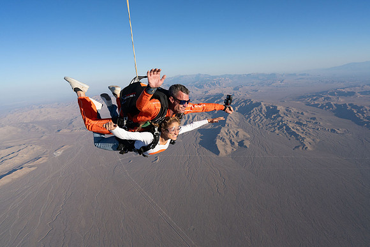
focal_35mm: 24
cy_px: 124
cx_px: 185
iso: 800
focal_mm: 24
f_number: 8
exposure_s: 1/2000
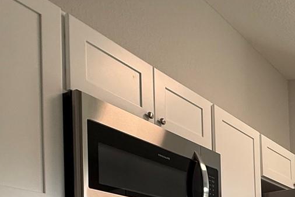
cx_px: 336
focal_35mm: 46
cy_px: 279
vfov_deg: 24.2
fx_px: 377
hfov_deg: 35.5
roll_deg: +1.6
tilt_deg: +1.7
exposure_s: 1/120
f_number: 2.2
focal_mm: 2.22
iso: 100
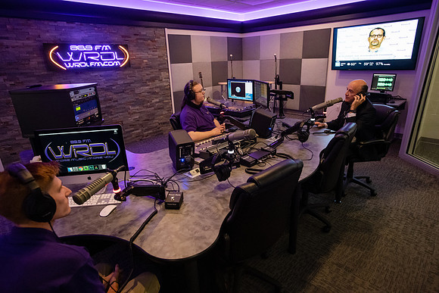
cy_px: 146
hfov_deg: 84.0
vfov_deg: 62.0
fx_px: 244
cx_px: 220
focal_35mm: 20
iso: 5000
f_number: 4.5
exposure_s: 1/125
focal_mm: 20
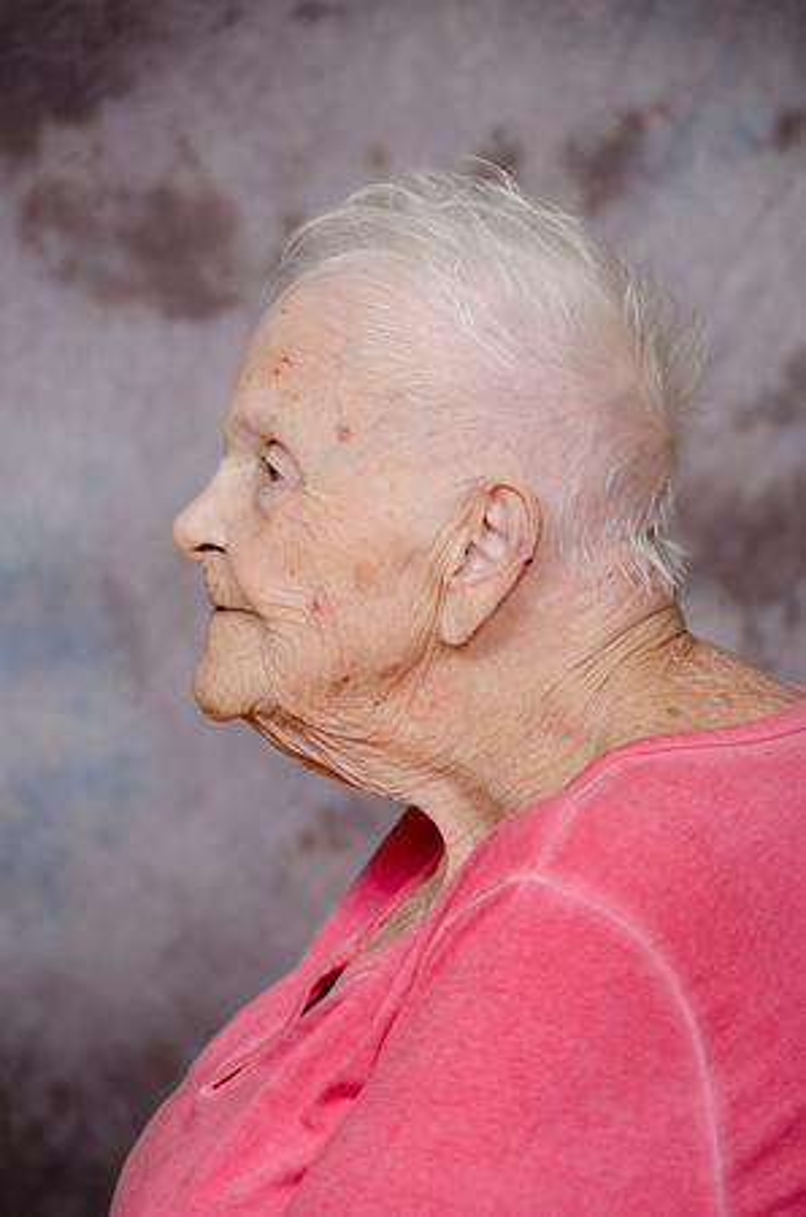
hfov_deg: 6.8
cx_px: 403
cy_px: 608
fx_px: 6832
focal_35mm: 202
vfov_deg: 10.2
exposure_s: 1/125
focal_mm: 135
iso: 200
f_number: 5.6
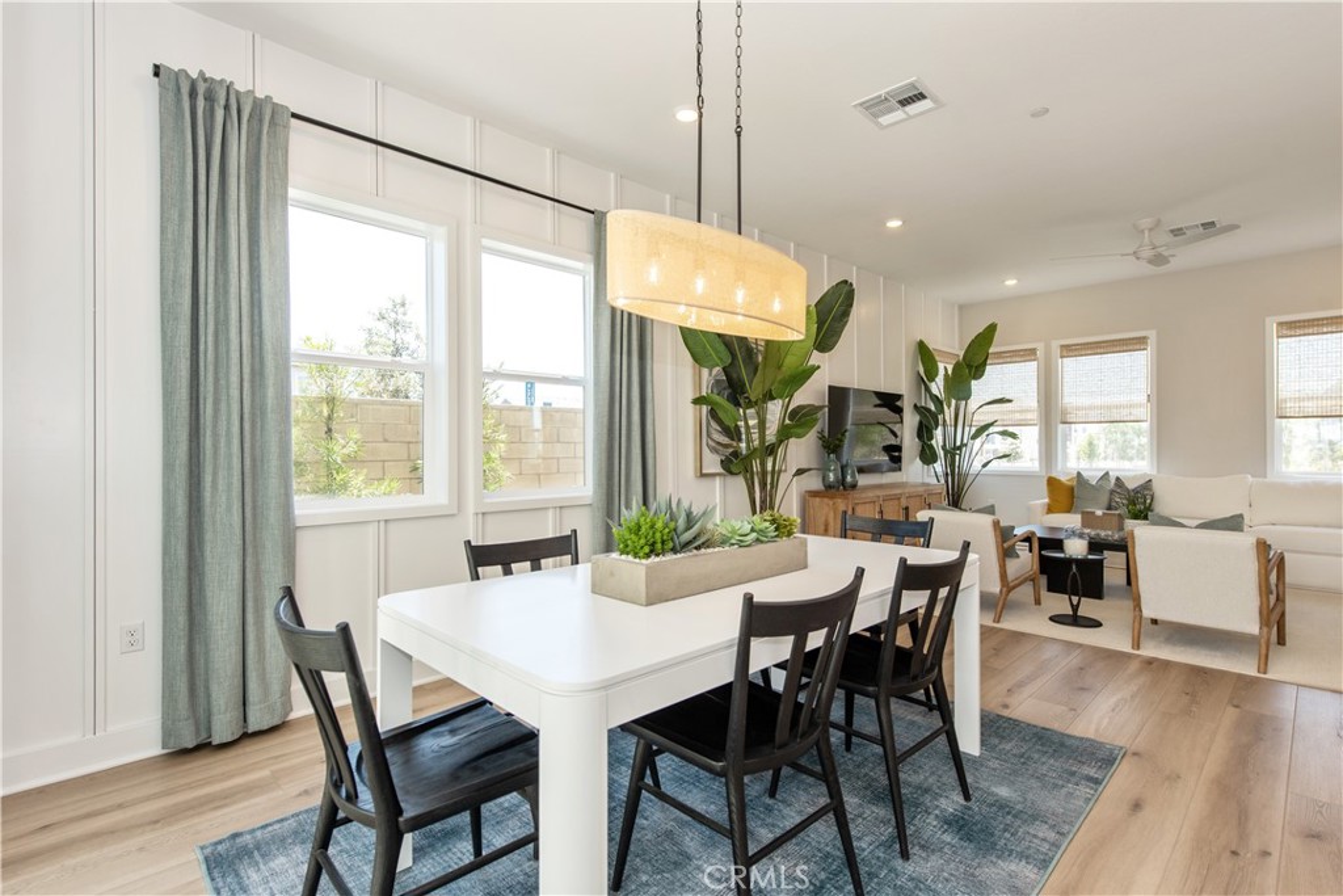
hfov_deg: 93.3
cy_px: 448
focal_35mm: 17
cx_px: 672
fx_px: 634
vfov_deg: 70.5
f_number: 5.6
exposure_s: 1/125
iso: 220
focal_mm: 17
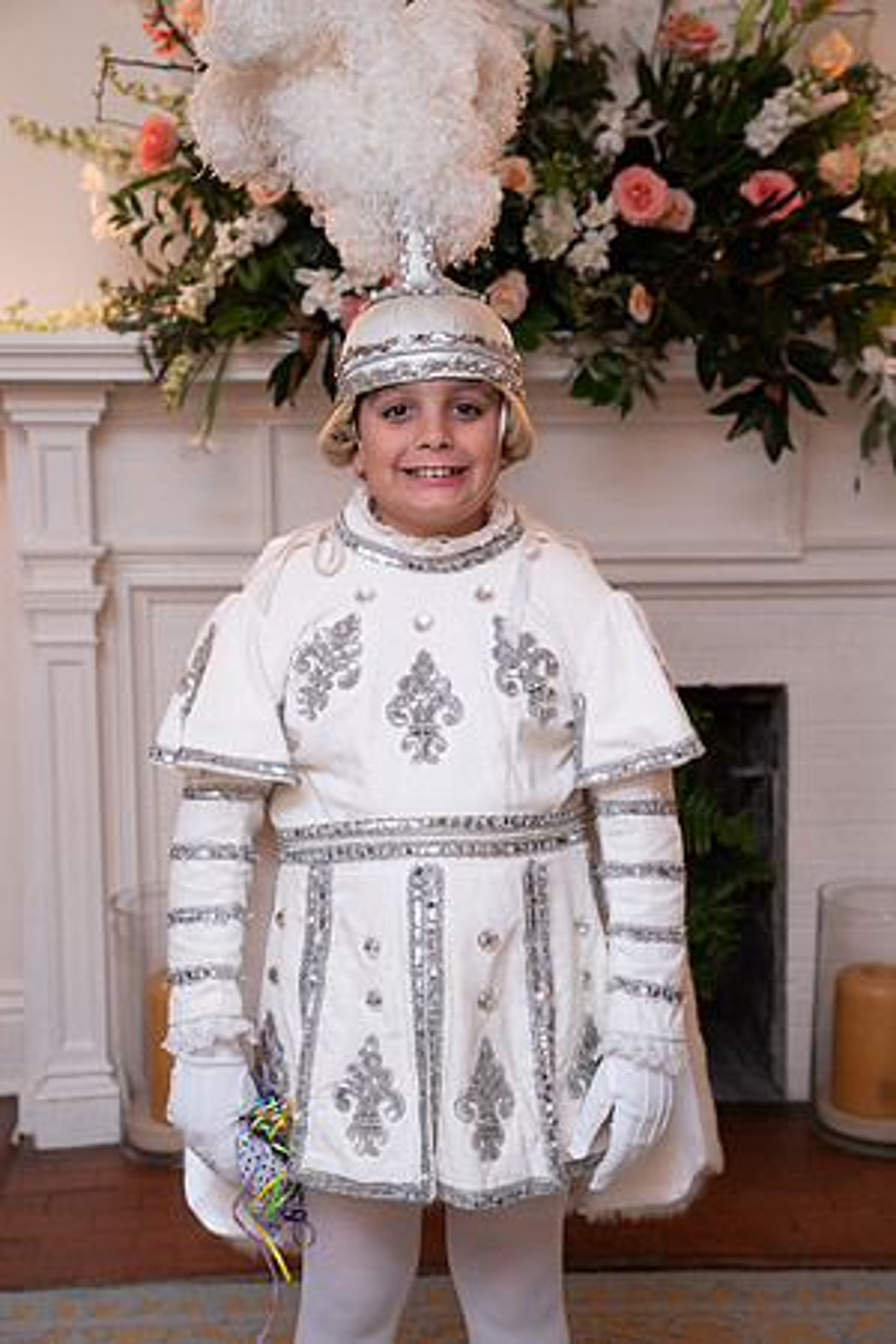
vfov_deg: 33.9
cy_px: 672
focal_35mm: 59
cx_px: 448
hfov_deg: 23.0
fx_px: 2202
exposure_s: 1/80
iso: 800
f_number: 4.5
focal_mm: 59
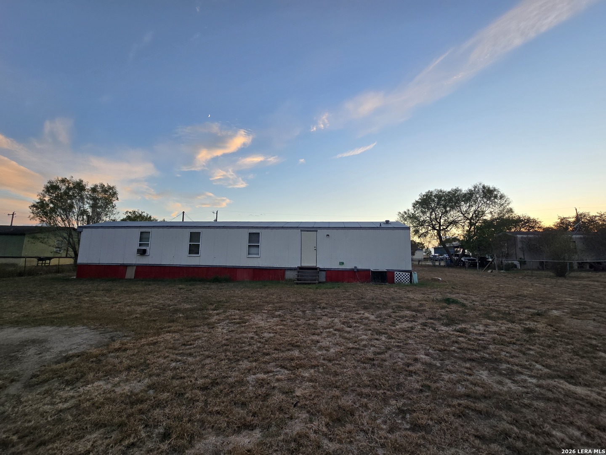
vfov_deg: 89.9
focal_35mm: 13
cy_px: 228
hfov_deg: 106.2
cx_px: 303
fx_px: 228
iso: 50
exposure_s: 1/164
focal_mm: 2.2
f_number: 2.2
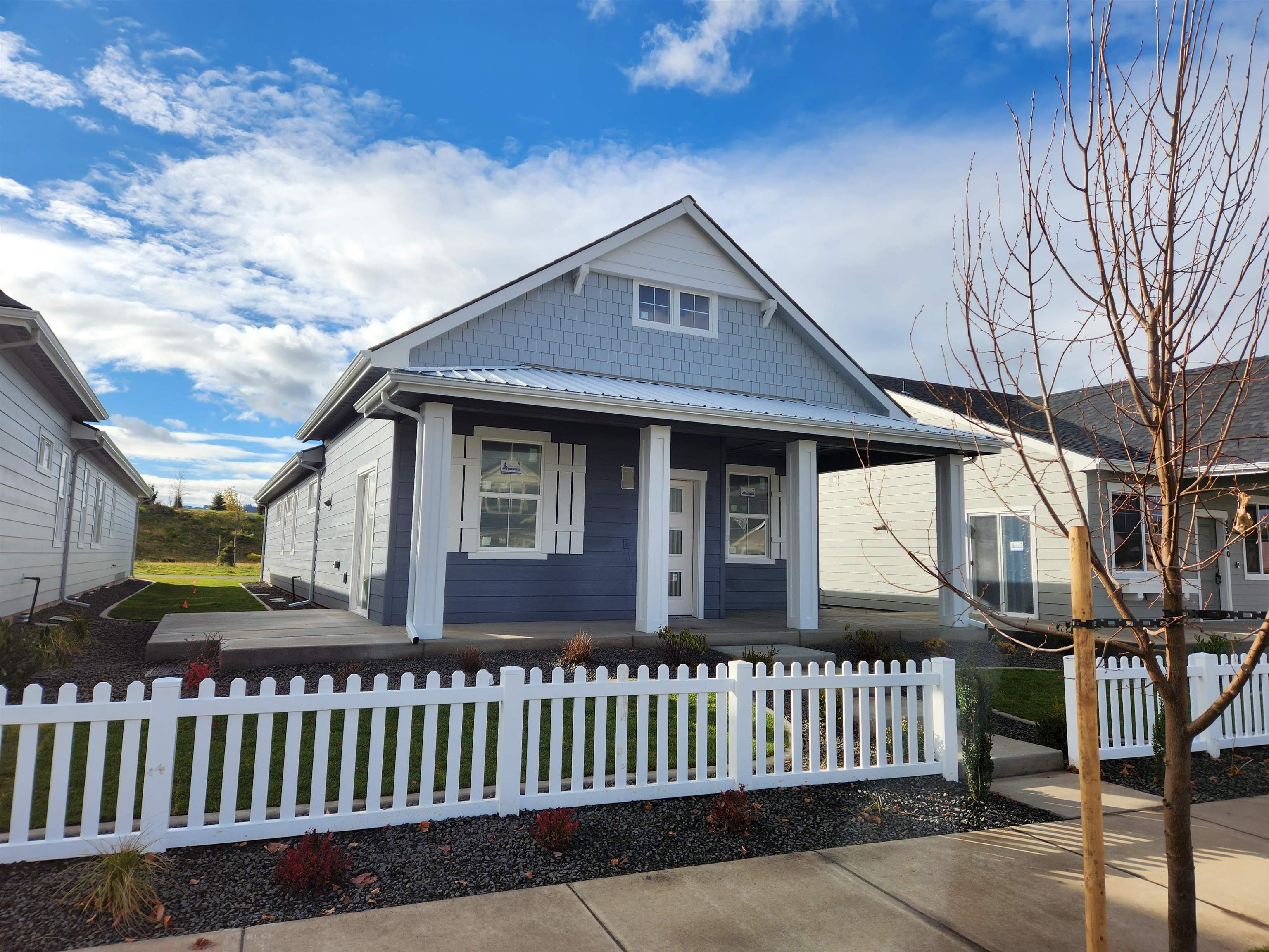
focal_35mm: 23
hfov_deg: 73.9
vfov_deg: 58.9
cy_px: 476
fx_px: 843
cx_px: 634
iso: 20
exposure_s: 1/2296
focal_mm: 5.4
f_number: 1.8
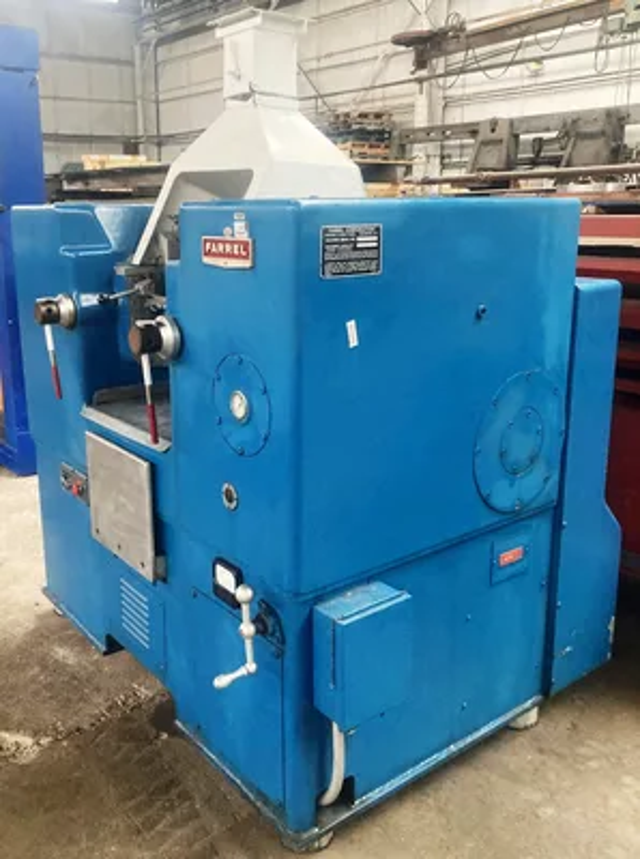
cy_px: 430
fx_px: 693
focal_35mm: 28
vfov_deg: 63.6
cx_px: 320
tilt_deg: -9.8
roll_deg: +0.4
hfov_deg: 49.6
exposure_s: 1/60
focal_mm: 3.99
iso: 250
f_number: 1.8
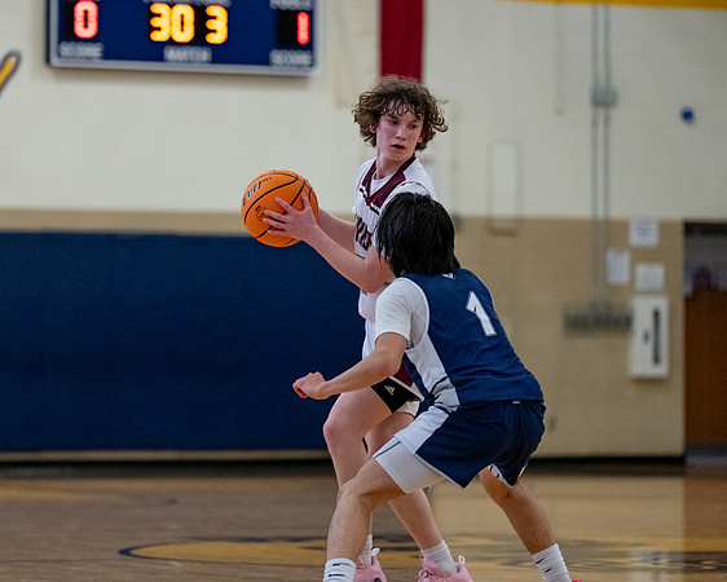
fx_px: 4017
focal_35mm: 187
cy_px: 265
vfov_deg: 8.3
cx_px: 251
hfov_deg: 10.3
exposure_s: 1/1000
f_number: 2.8
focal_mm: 145
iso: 5000
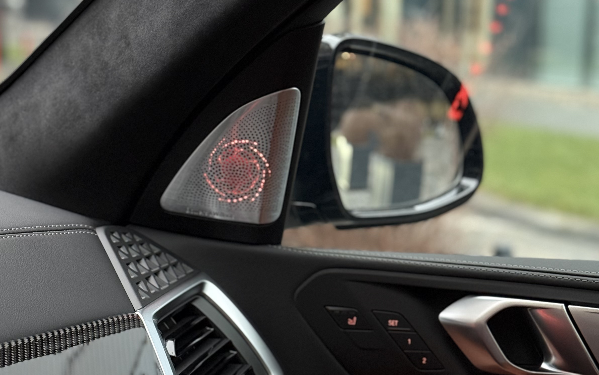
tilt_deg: -9.8
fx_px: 1404
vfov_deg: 15.2
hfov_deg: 24.0
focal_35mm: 86
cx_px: 243
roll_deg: -1.4
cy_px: 253
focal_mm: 6.76
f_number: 1.78
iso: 400
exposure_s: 1/35
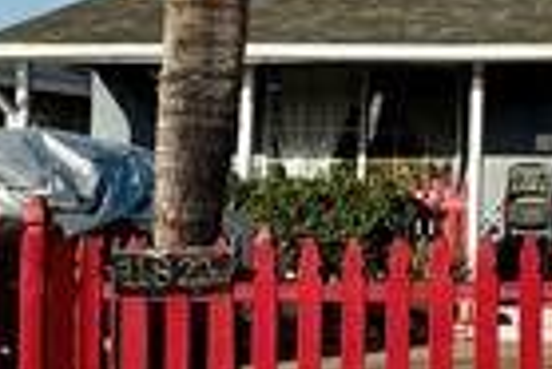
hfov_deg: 10.4
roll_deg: -1.1
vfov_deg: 7.4
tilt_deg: +5.7
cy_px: -56
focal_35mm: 184
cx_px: 1044
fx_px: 2824
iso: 80
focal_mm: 6.76
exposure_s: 1/5714
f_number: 1.78
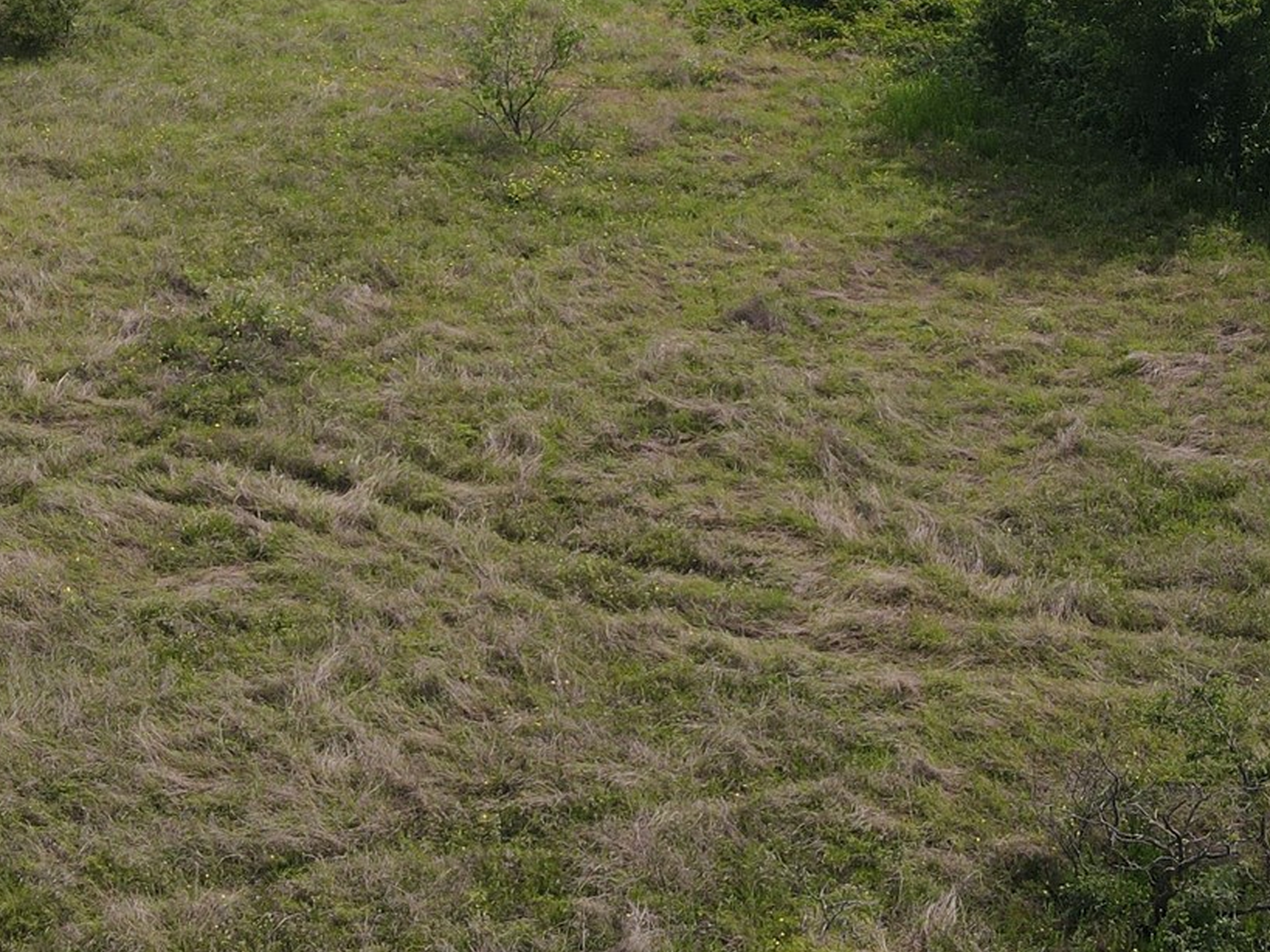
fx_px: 2201
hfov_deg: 32.2
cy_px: 310
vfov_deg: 24.3
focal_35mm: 60
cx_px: 583
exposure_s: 1/725
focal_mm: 4.5
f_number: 2.8
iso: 100
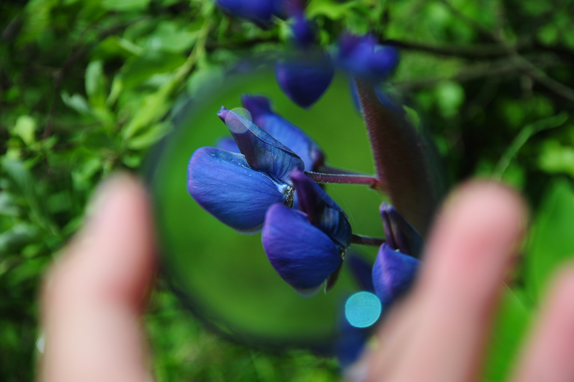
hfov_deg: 14.0
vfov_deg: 9.3
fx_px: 2341
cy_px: 191
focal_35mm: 147
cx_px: 287
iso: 200
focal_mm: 98
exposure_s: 1/500
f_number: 5.6
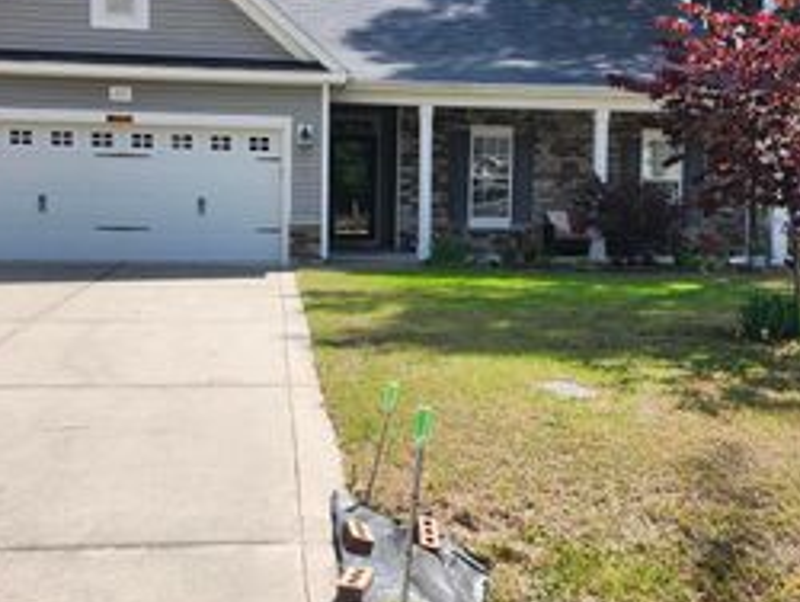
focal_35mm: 46
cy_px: 245
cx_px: 403
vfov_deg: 31.5
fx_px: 1064
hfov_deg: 41.2
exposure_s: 1/963
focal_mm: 5.54
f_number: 1.8
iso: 25
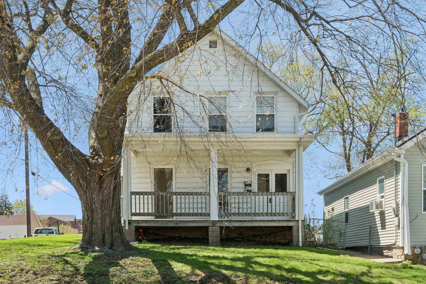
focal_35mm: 42
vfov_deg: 31.9
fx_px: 497
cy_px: 142
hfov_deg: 46.4
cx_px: 213
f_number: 14
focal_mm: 28
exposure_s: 1/400
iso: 800
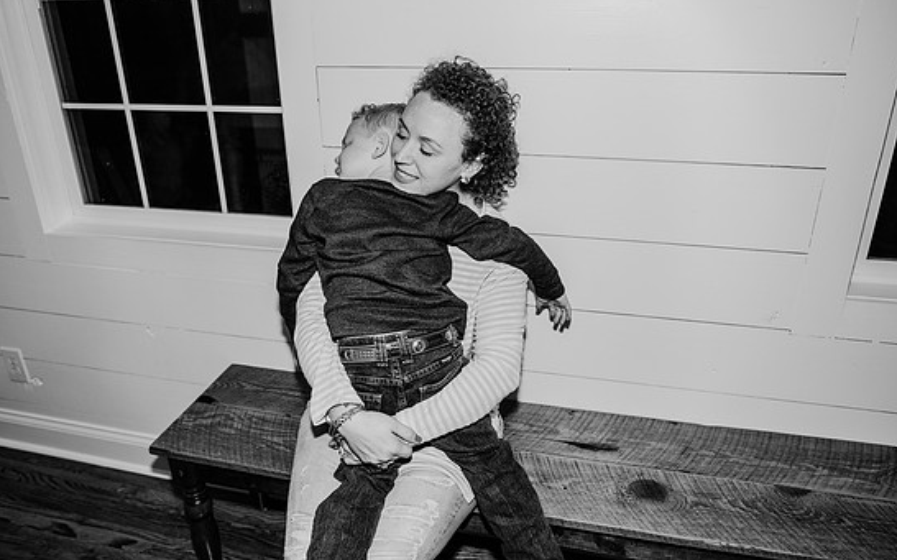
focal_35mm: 26
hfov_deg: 70.4
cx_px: 432
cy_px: 270
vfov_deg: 47.6
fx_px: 635
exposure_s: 1/1000
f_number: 2.8
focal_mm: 24
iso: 400
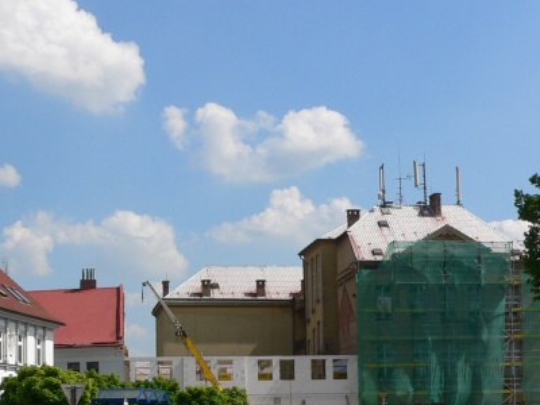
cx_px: 217
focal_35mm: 72
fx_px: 1123
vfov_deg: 20.3
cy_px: 310
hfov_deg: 27.0
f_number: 5.2
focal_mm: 6
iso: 80
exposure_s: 1/500
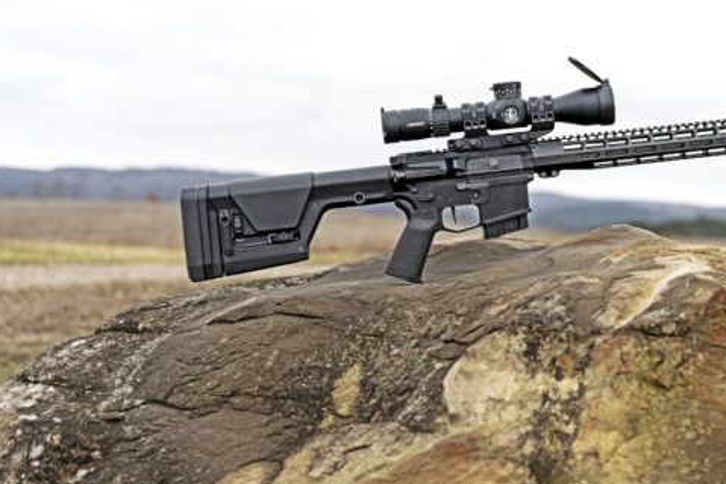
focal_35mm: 77
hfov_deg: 25.9
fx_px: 1552
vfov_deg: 17.7
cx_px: 576
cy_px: 155
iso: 500
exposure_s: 1/1600
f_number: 2.8
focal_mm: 48
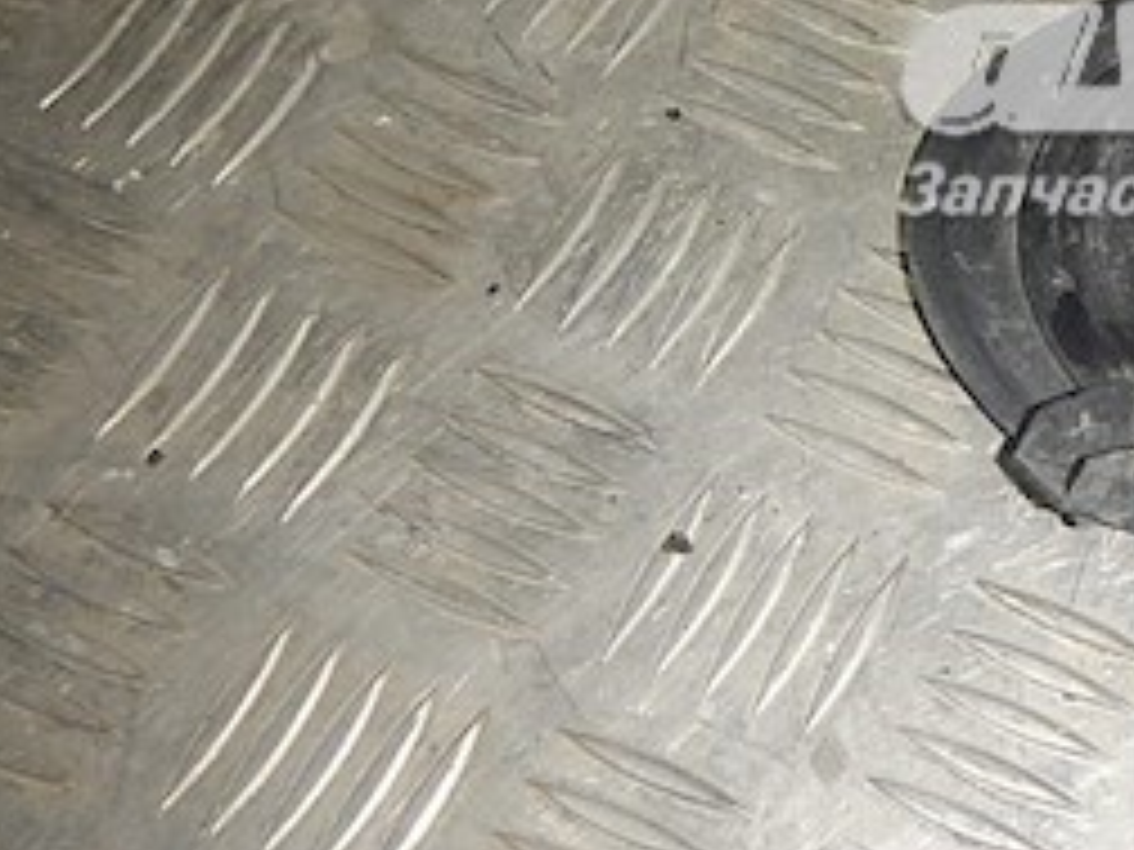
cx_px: 1413
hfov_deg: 24.4
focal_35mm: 71
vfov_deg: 20.3
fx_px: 2326
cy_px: 63
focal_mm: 5
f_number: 7.8
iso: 200
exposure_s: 1/30
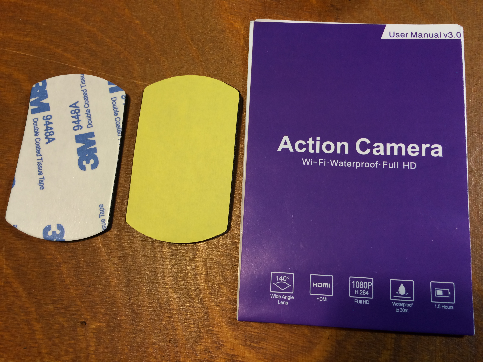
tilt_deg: -79.2
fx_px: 405
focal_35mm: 29
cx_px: 242
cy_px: 181
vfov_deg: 48.2
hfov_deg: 61.7
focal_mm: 4.15
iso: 100
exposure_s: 1/33
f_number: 2.2
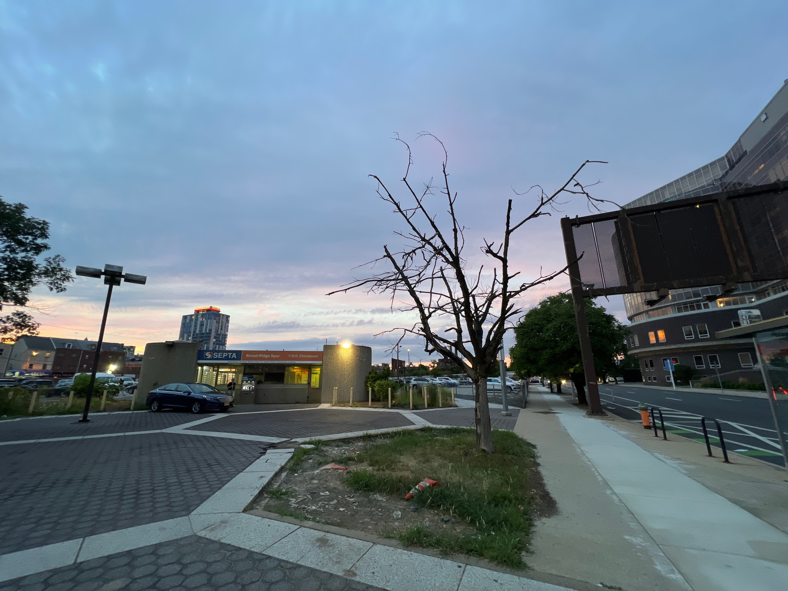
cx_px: 394
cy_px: 296
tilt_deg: +14.8
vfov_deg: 89.9
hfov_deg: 106.2
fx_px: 296
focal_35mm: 13
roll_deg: +0.2
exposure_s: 1/30
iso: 125
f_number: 1.8
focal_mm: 1.57
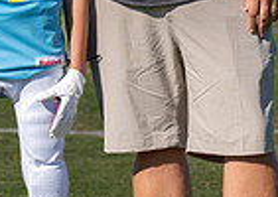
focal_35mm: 382
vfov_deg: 3.7
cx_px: 114
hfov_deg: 5.3
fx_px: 3009
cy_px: -46
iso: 100
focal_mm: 70
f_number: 2.8
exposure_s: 1/2500
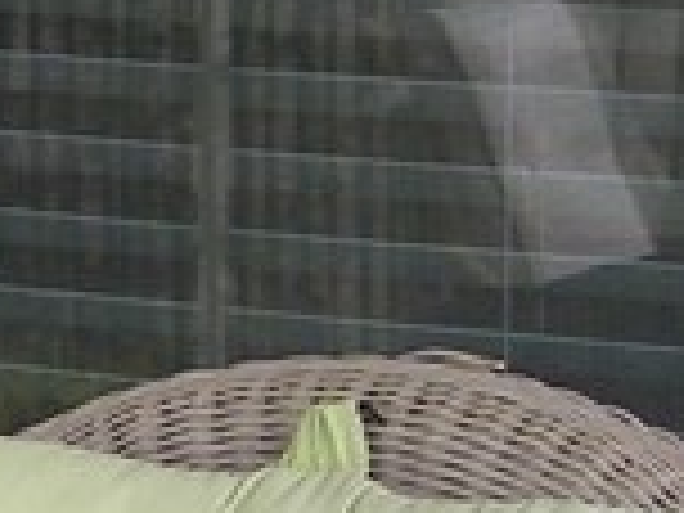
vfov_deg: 5.4
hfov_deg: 7.0
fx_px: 5454
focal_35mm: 276
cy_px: 626
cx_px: -490
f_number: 3.8
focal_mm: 7.2
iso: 80
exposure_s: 1/250
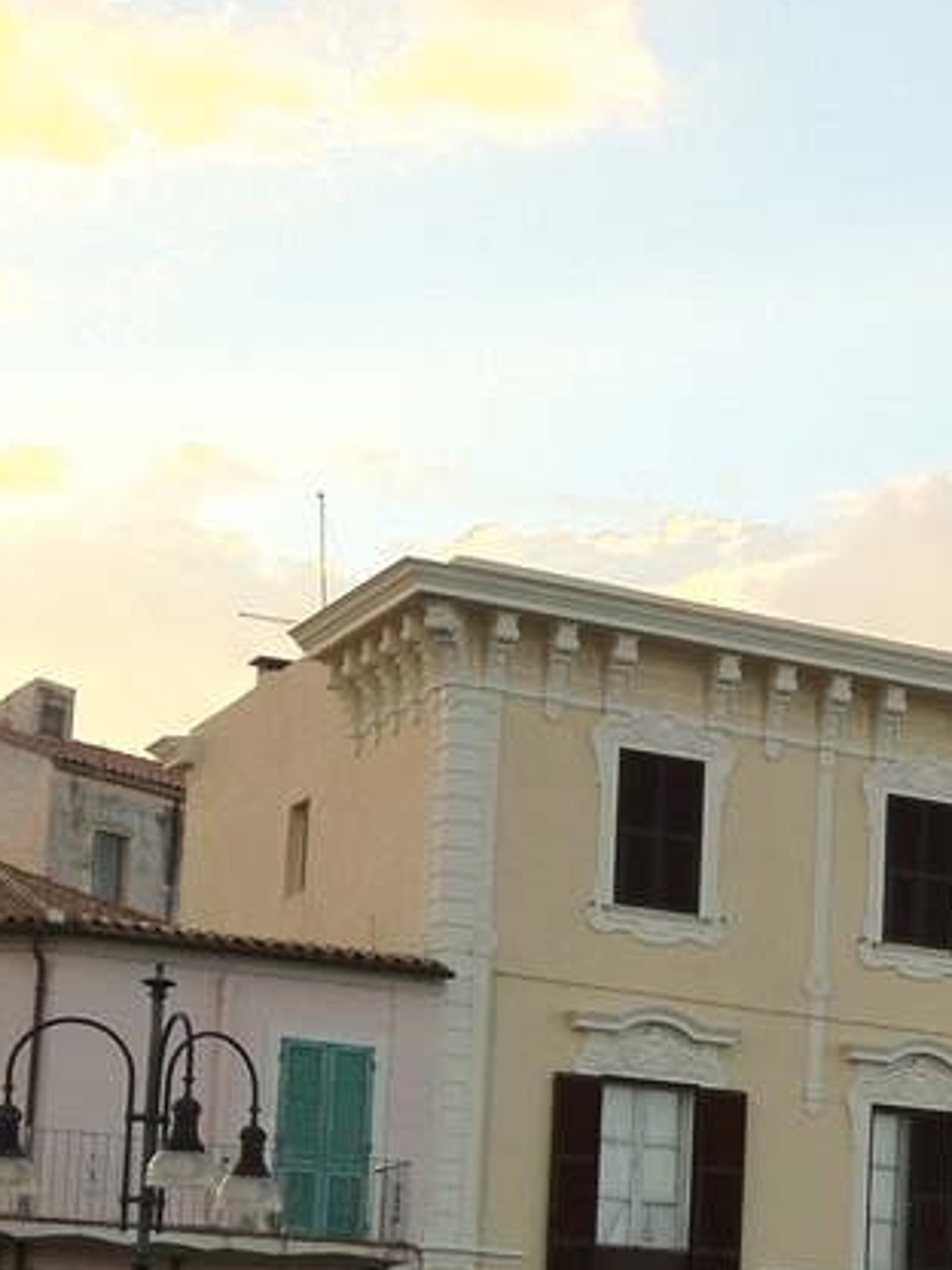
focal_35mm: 101
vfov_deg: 19.0
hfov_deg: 13.1
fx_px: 3704
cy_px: 1233
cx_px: 1767
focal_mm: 4.28
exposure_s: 1/207
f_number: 2.4
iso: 64
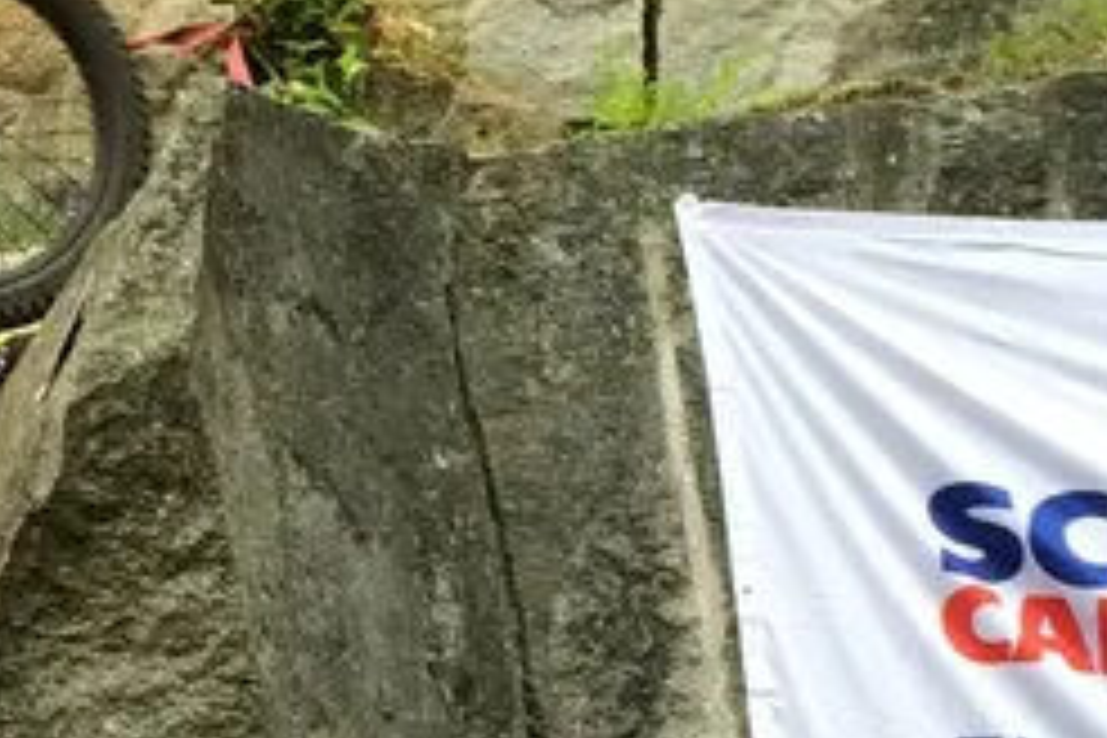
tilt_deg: +12.8
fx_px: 4520
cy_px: 896
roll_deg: +0.7
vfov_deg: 9.2
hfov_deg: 13.6
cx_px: -234
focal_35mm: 147
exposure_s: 1/297
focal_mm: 4.15
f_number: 2.2
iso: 32
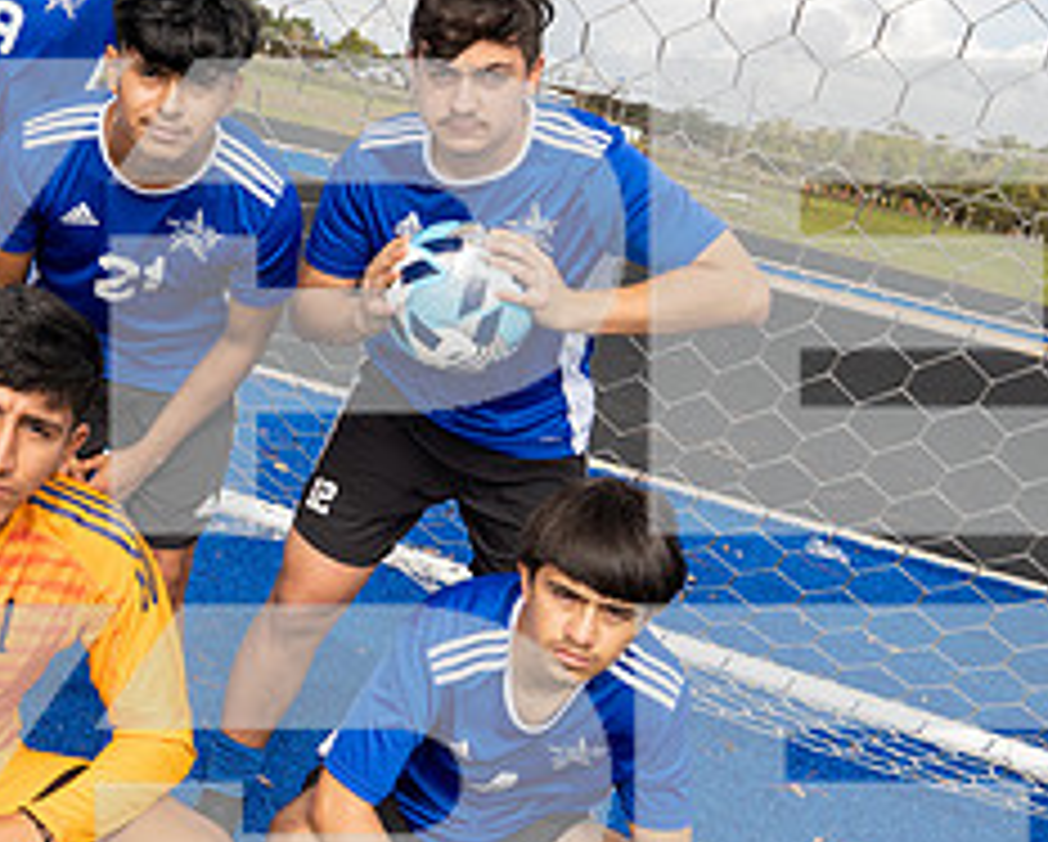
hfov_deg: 31.3
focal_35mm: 56
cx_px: 22
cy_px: 299
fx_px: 1739
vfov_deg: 27.1
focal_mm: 24
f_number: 8
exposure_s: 1/250
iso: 200
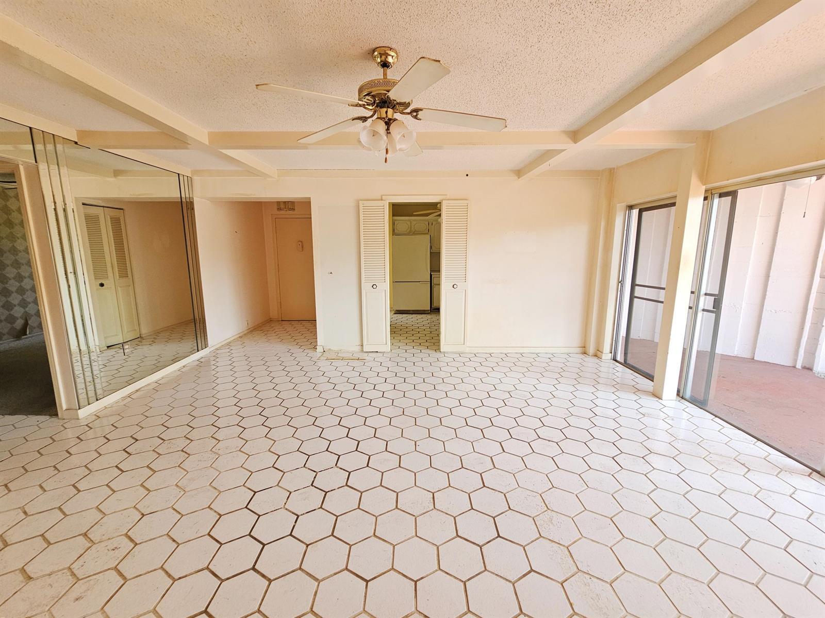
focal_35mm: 13
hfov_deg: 106.2
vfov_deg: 89.9
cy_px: 309
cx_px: 412
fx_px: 310
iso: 80
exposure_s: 1/60
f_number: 2.2
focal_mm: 2.2
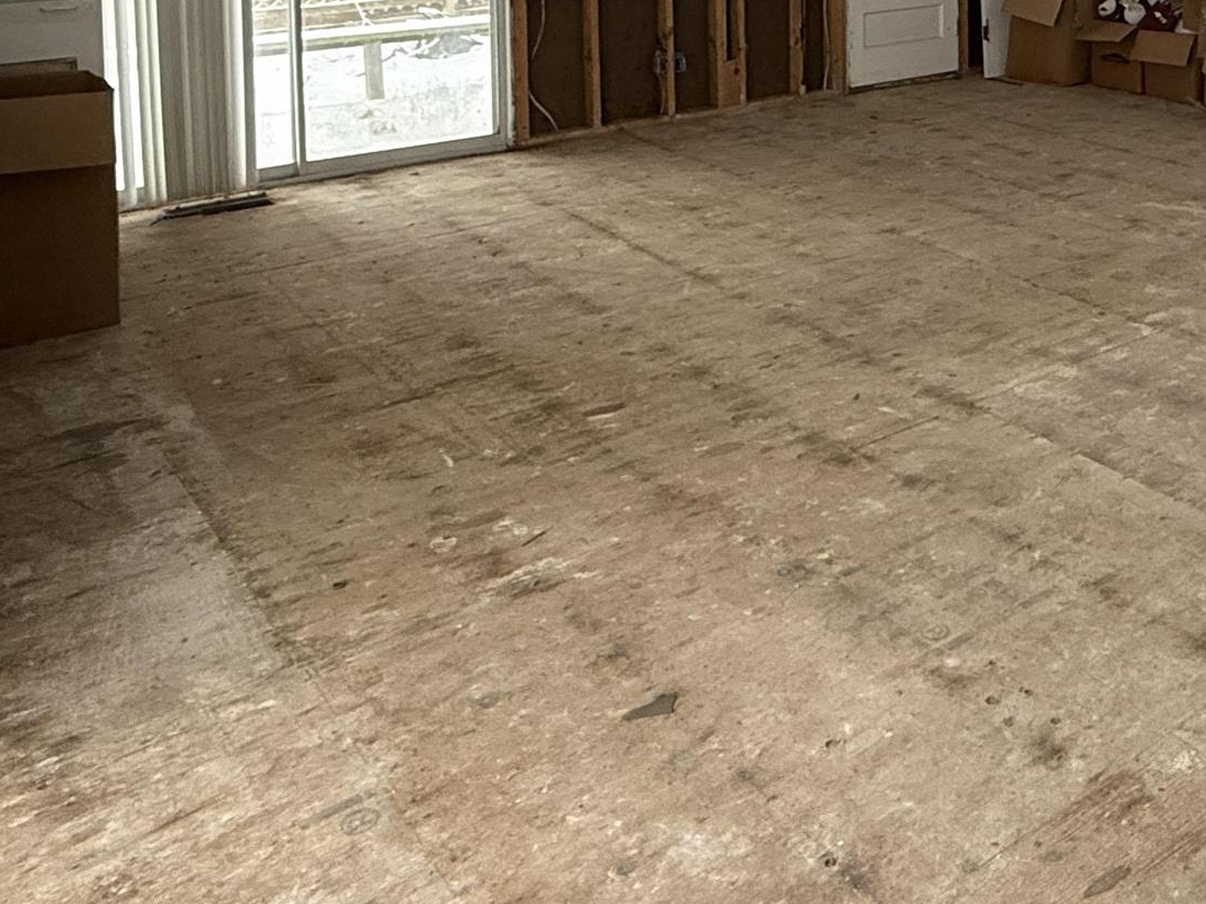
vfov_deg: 32.6
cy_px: -77
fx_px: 1359
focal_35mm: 39
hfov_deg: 45.0
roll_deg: +0.3
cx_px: 1002
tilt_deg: -4.1
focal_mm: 2.22
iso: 320
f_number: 2.2
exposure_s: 1/71
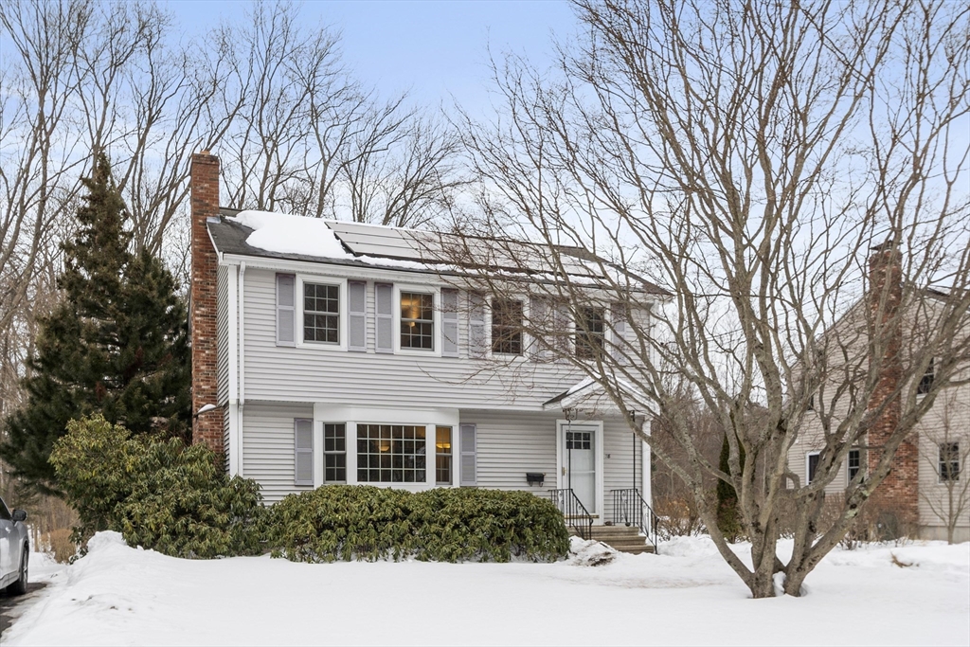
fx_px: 889
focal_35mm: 33
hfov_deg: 57.2
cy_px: 324
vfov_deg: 40.0
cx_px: 485
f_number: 8
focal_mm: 22
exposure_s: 1/125
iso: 125
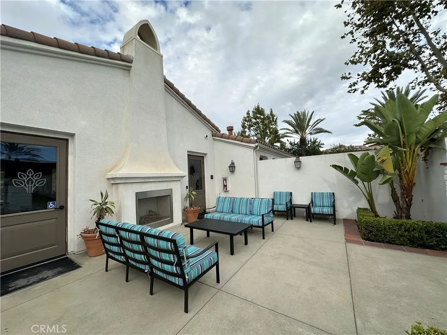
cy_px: 168
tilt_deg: +3.7
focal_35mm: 14
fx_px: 181
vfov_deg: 85.7
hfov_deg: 102.1
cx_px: 224
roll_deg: +2.2
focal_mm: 2.22
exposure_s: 1/1103
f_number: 2.2
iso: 50
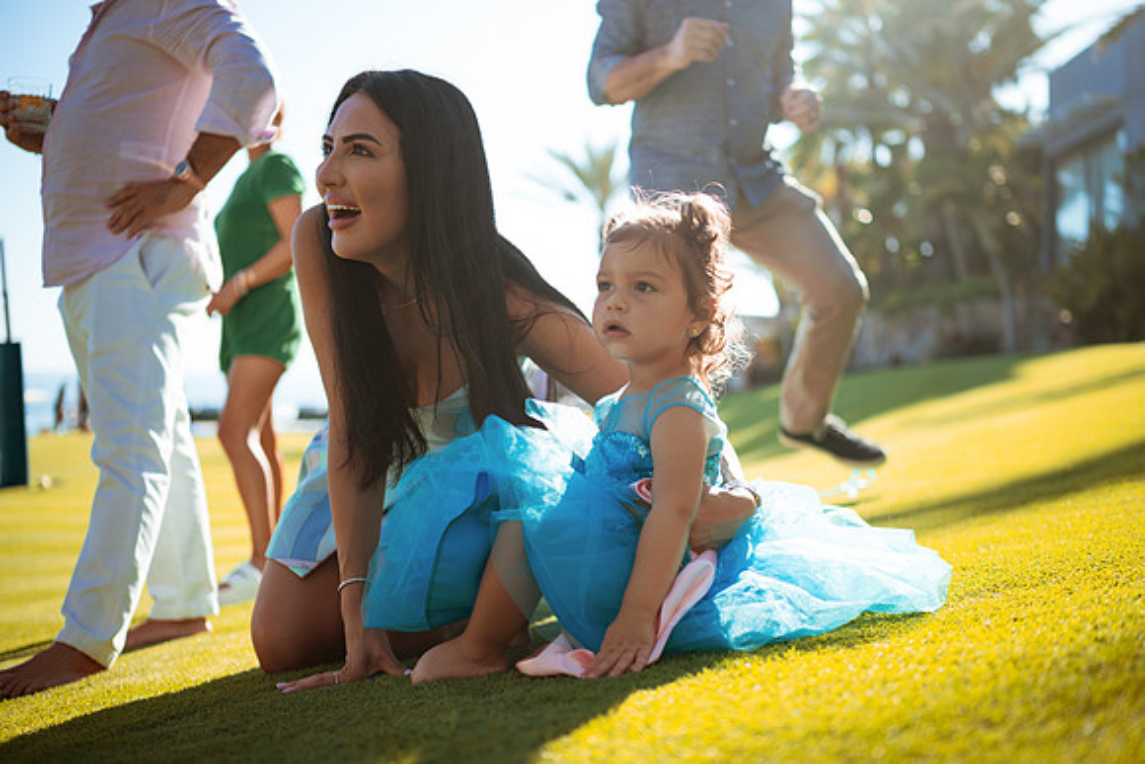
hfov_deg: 51.8
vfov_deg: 35.9
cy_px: 404
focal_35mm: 37
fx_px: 1178
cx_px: 606
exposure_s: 1/1600
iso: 100
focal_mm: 35
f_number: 1.8
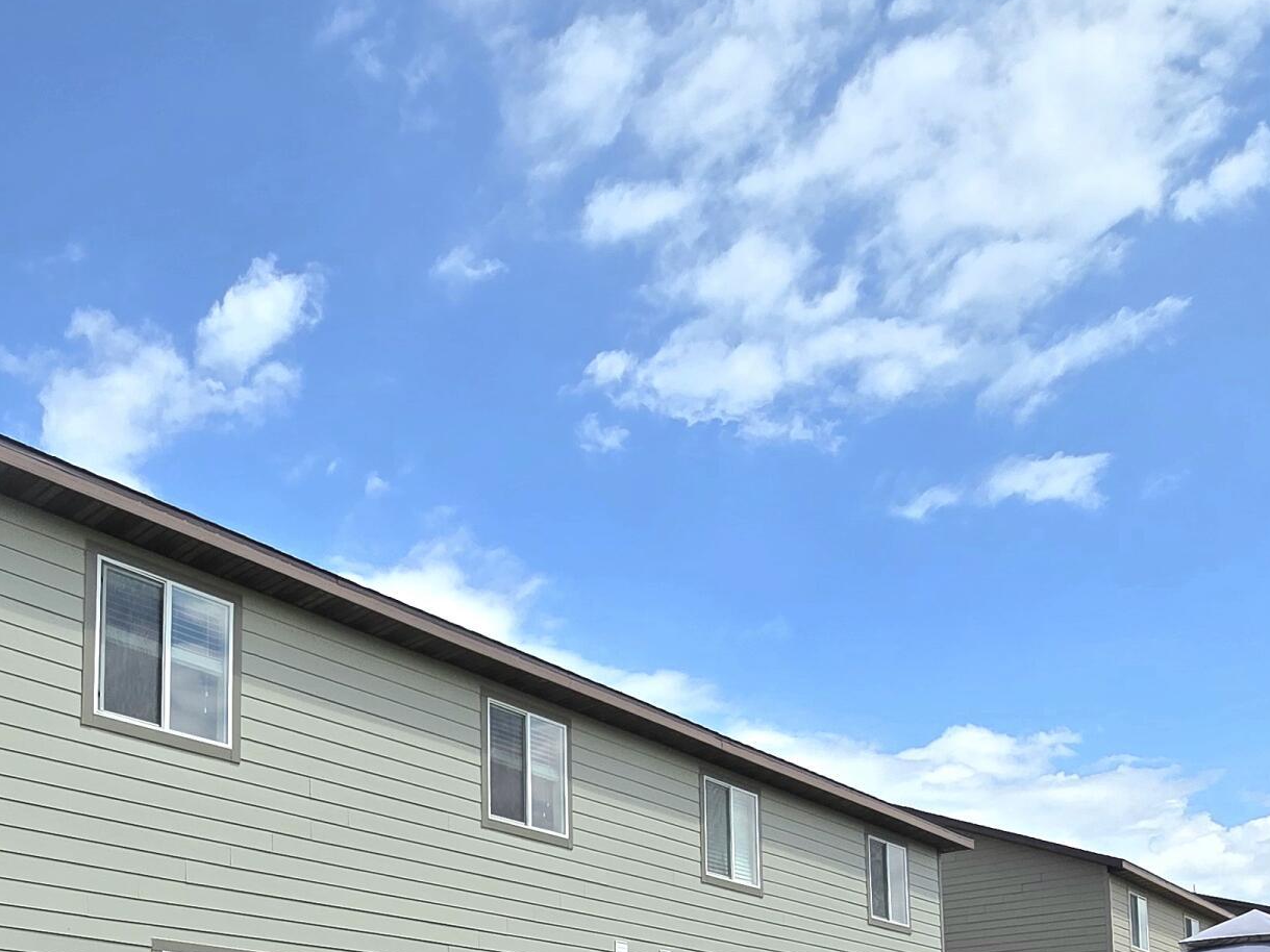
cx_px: 494
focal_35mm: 32
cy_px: 1012
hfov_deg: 56.3
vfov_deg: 37.8
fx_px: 1174
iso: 50
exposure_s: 1/3333
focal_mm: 2.2
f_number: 2.2
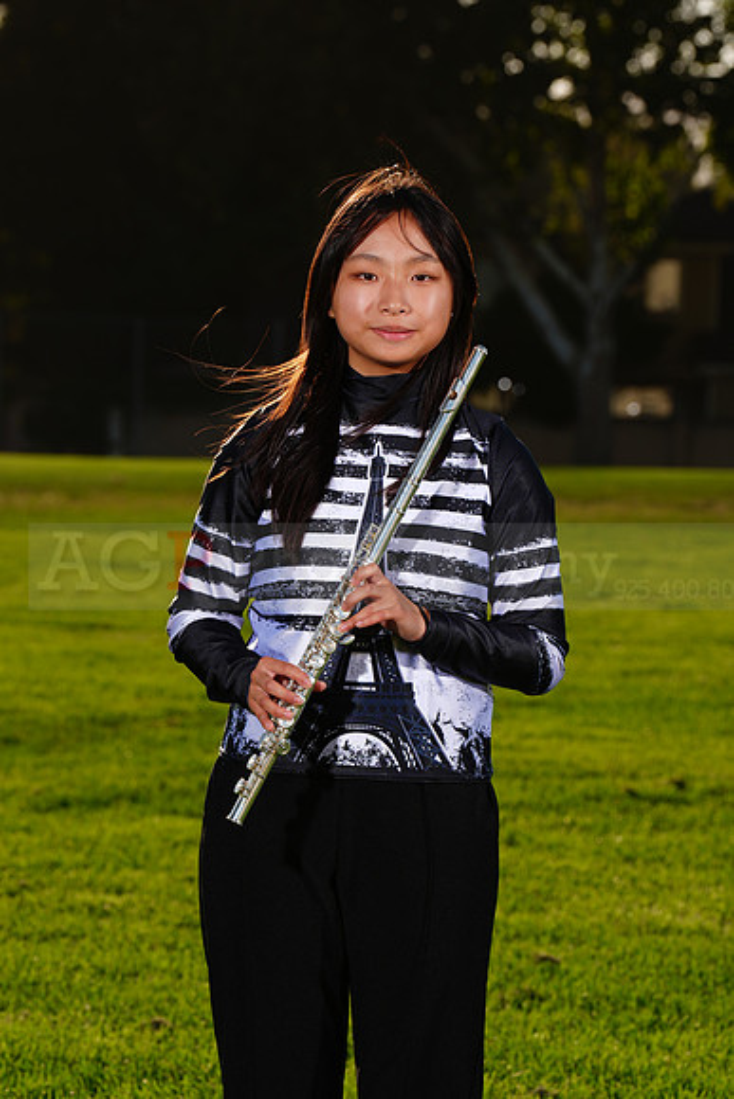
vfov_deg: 11.4
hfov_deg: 7.6
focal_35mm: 180
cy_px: 550
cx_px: 367
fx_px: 5501
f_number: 10
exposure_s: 1/250
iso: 125
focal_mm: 180
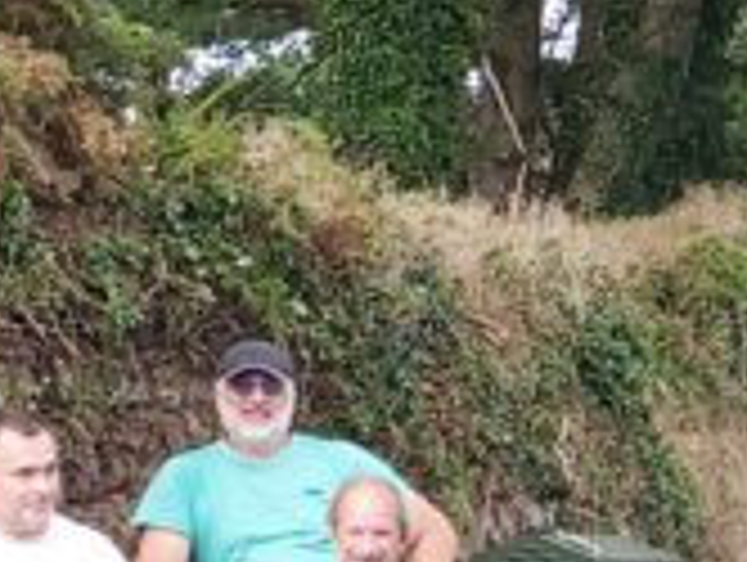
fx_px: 3458
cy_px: 252
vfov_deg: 9.3
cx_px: -716
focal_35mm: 160
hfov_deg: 11.2
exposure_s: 1/469
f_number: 1.7
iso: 64
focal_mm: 3.92
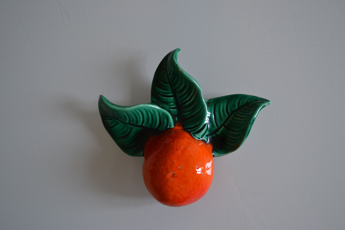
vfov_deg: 34.2
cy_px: 115
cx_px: 172
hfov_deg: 49.6
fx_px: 374
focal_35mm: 39
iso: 400
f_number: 4.2
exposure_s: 1/15
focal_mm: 26
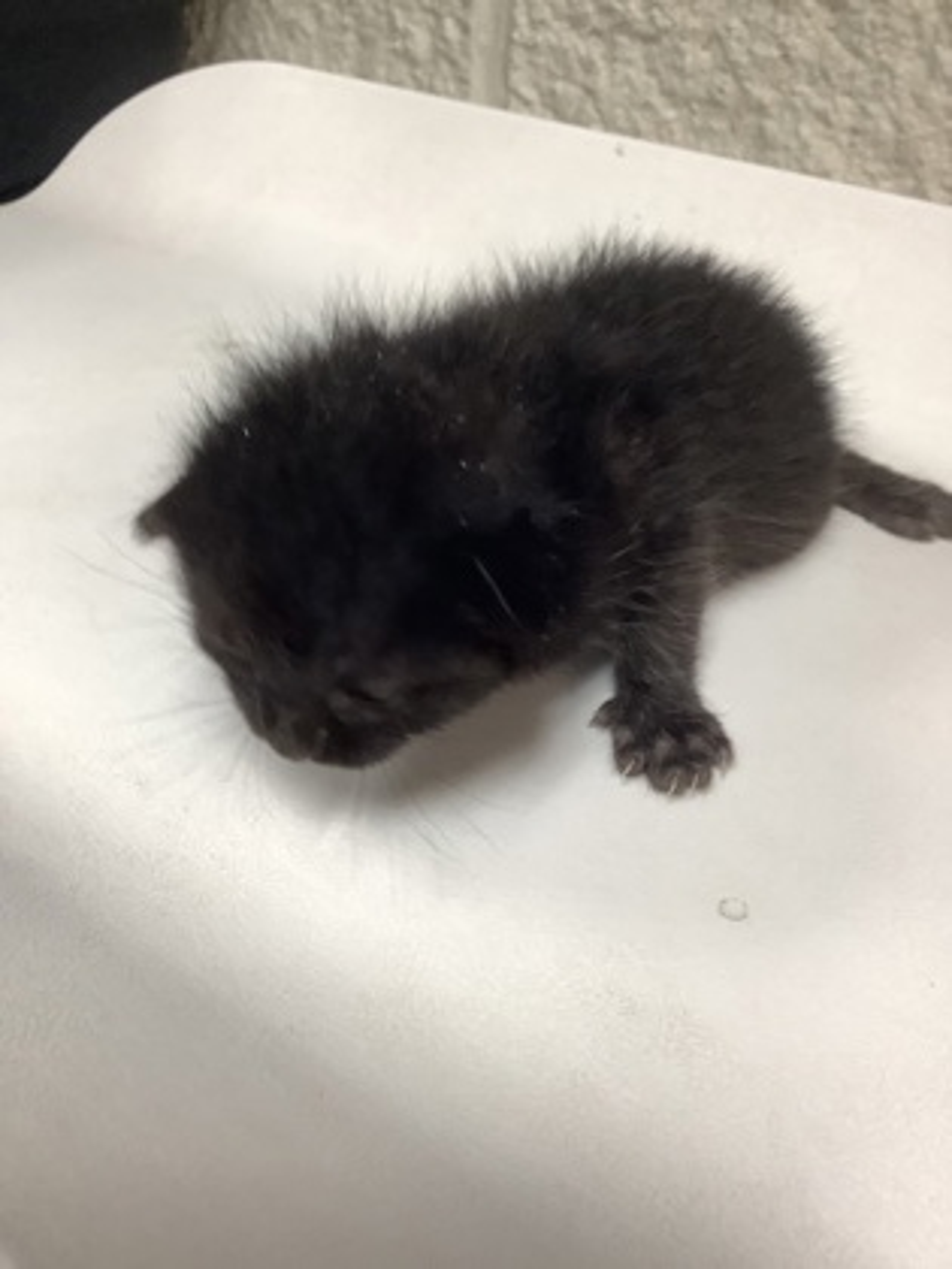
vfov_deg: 58.4
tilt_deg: -36.7
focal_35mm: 31
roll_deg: -1.2
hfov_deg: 45.4
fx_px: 1137
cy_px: 634
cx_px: 476
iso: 200
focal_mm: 3.3
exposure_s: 1/50
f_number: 2.4
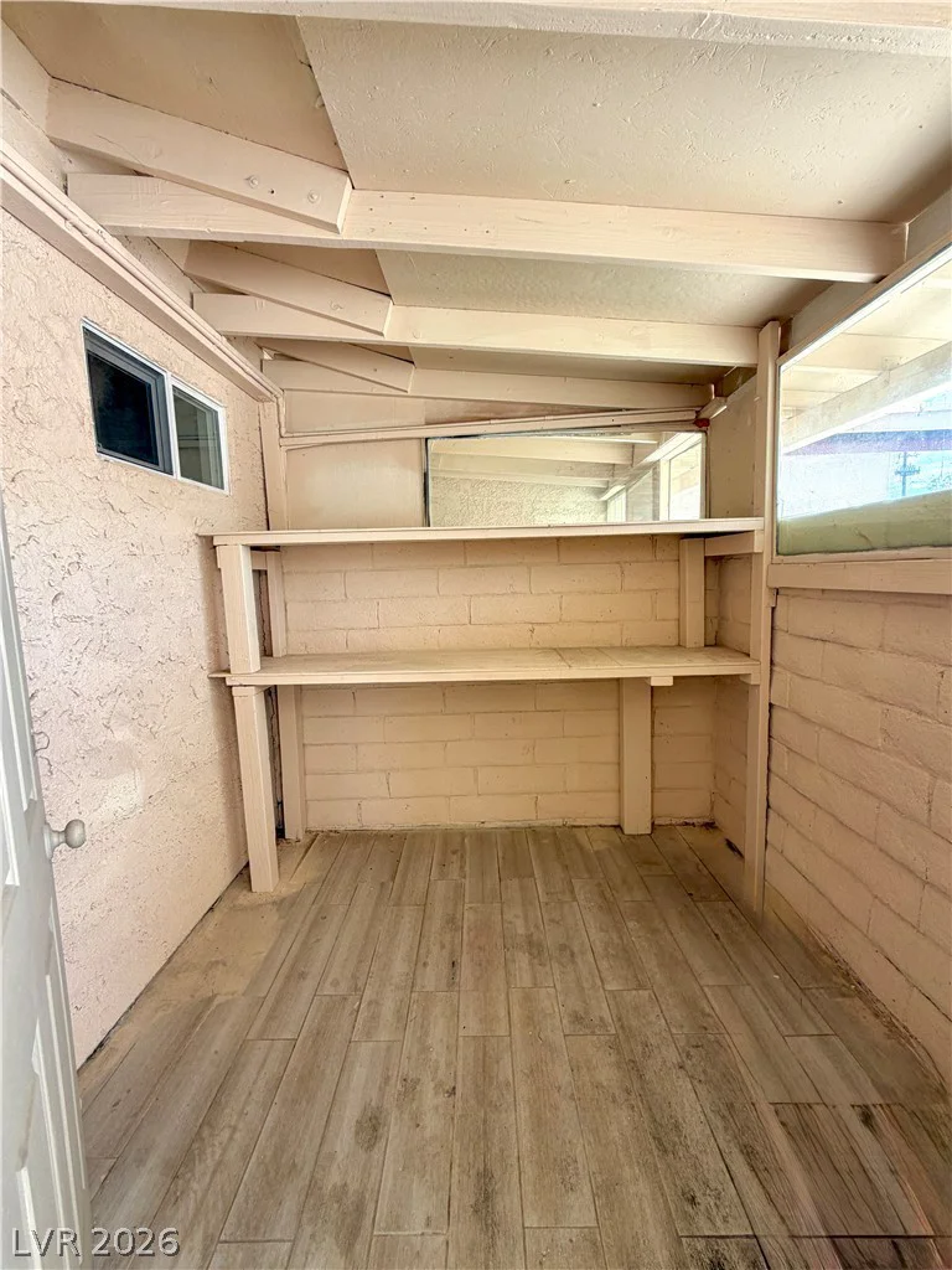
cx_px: 476
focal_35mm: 14
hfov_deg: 85.7
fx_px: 513
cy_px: 635
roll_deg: +2.7
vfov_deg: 102.1
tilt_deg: -6.1
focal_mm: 2.22
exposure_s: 1/121
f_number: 2.2
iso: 50
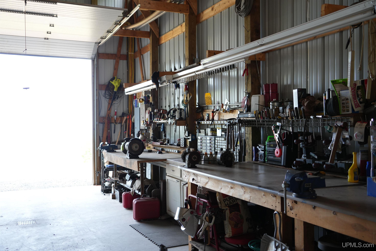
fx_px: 376
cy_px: 126
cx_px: 188
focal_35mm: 36
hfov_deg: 53.1
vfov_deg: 36.9
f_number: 4
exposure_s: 1/160
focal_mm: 36
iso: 800
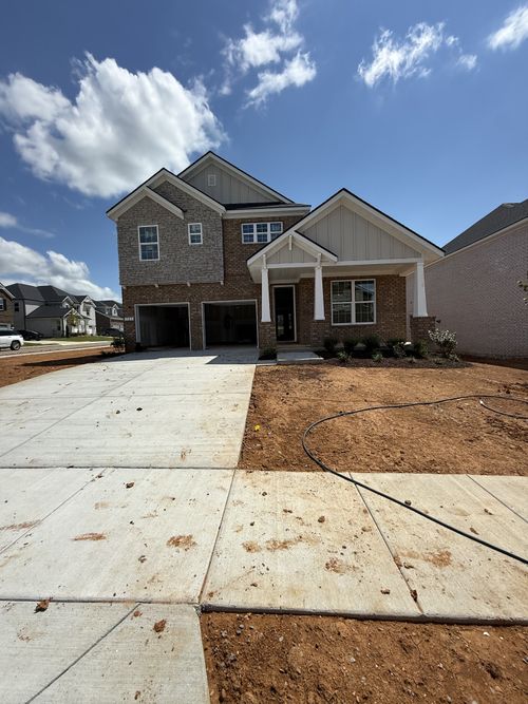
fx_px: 285
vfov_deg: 102.1
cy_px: 352
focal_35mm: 14
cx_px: 264
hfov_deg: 85.7
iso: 50
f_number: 2.2
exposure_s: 1/3289
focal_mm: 2.22
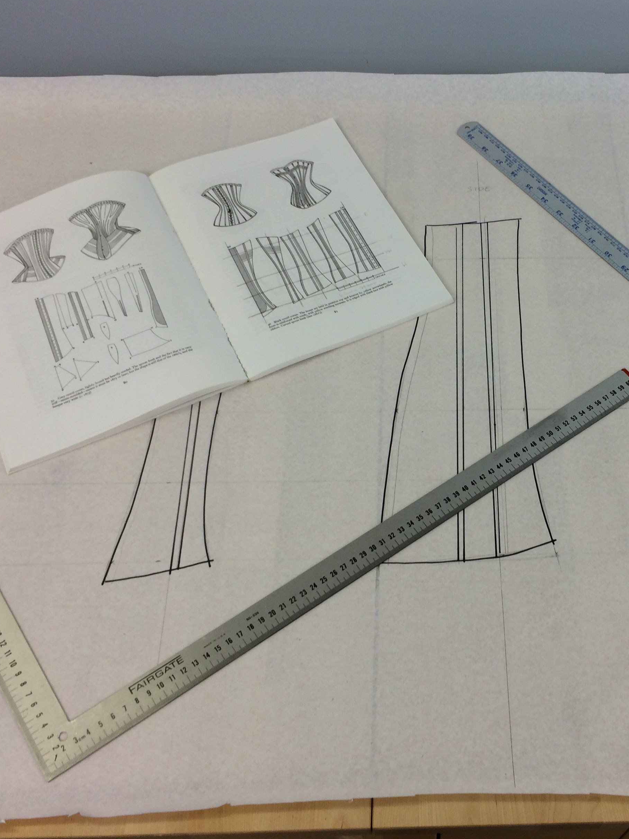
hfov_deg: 36.0
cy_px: 418
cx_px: 470
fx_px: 945
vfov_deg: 47.9
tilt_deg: -57.5
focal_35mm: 39
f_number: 2.2
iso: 50
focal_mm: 4.15
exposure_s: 1/50
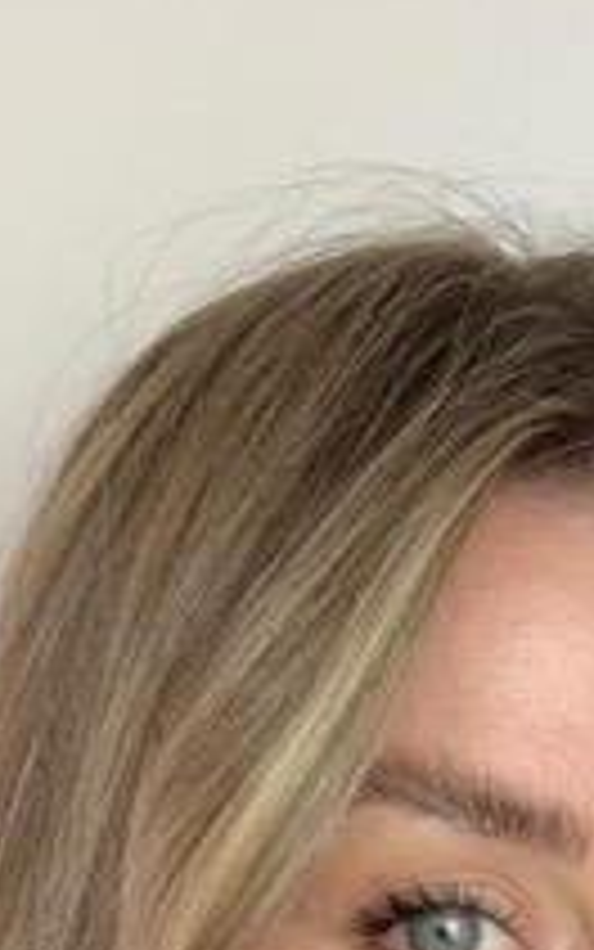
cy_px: 1306
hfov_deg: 11.2
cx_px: 594
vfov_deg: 16.7
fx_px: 3003
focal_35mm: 116
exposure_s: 1/50
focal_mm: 2.87
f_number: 2.2
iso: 64
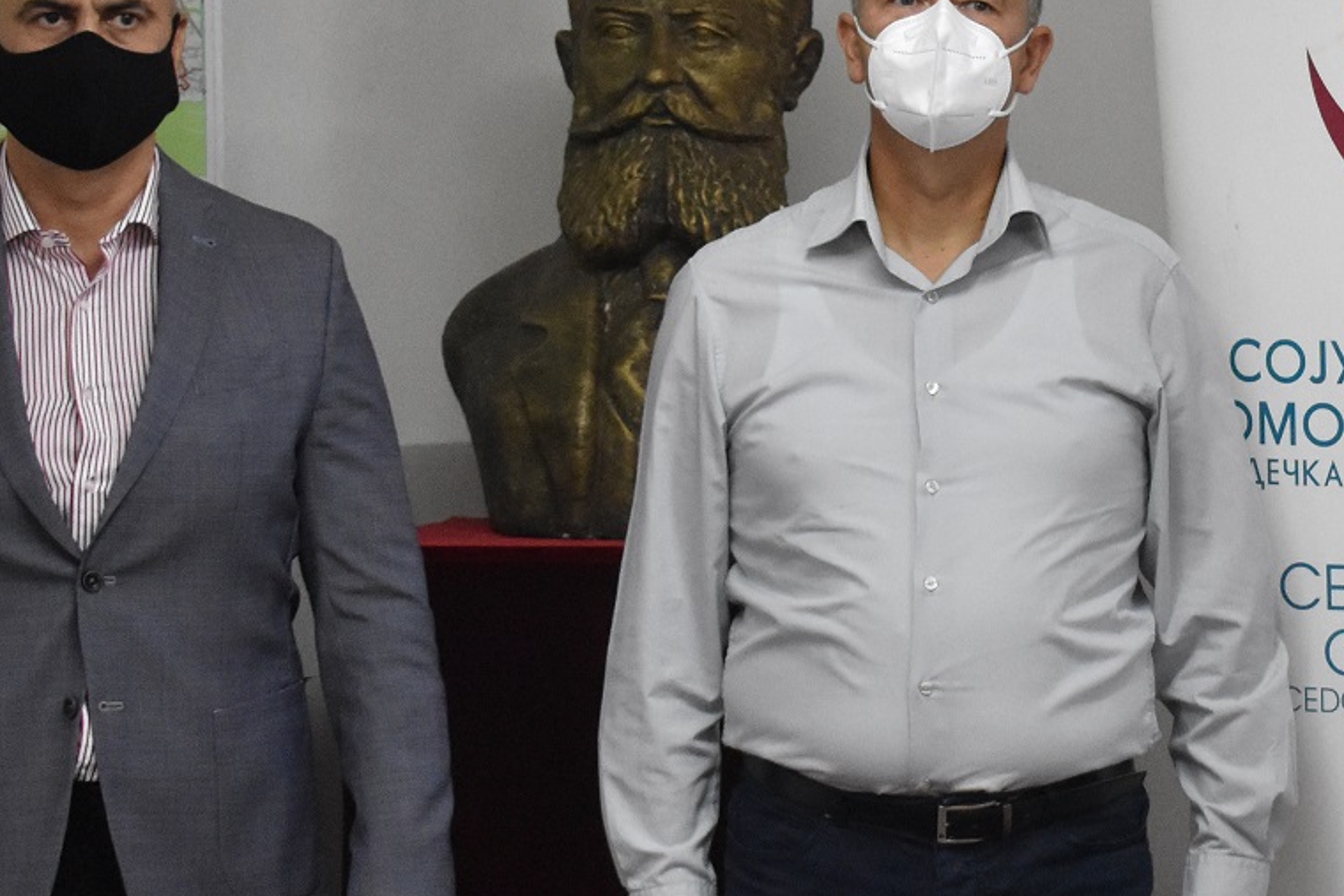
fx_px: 5601
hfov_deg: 13.4
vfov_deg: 9.2
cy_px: 483
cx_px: 1482
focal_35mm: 150
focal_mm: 38
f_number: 5.6
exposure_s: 1/125
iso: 2500
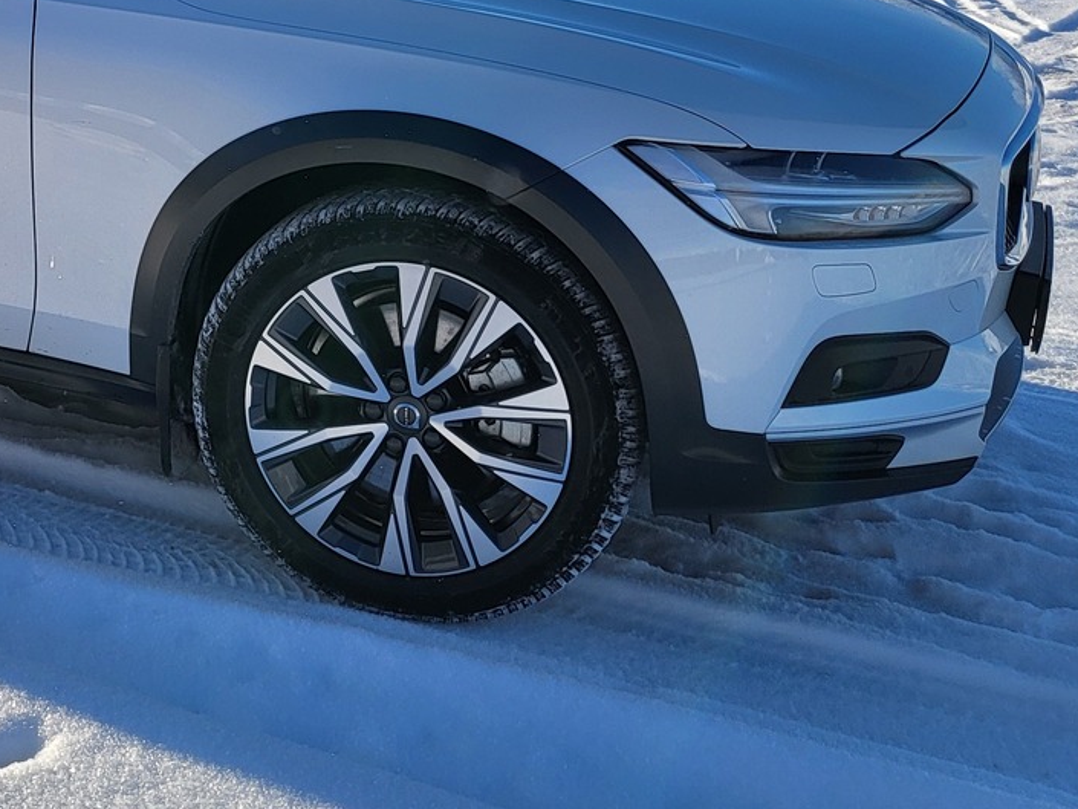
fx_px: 1838
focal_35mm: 59
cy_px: 63
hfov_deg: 30.1
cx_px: -32
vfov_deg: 24.1
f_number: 1.8
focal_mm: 4.25
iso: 50
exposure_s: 1/2730
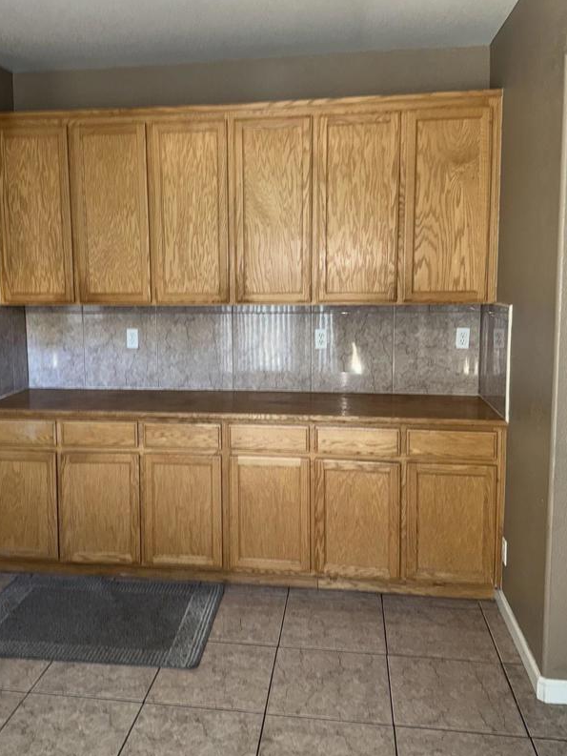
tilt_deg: -5.4
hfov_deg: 45.3
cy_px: 333
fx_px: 677
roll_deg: -0.1
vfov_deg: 58.2
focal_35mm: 31
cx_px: 238
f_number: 1.78
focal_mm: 6.76
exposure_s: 1/18
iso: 80
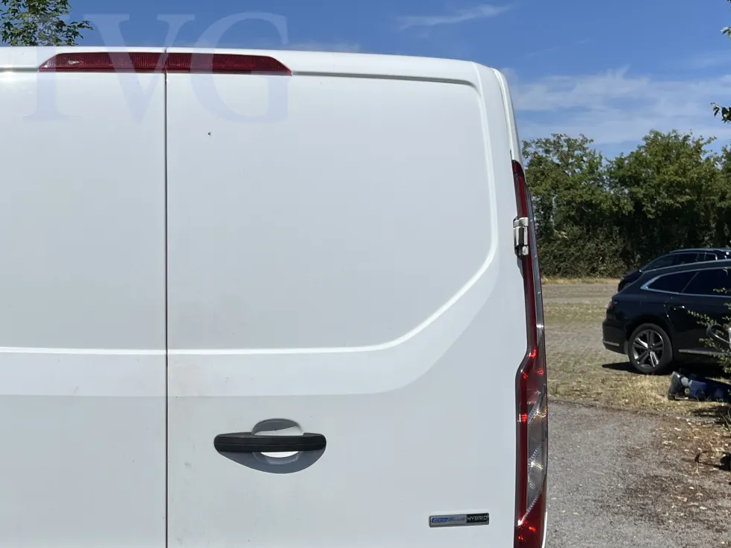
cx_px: 190
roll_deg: -1.0
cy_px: 442
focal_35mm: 51
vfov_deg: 27.9
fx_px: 1077
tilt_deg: -11.9
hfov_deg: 36.7
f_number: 1.6
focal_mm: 5.1
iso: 50
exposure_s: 1/11905
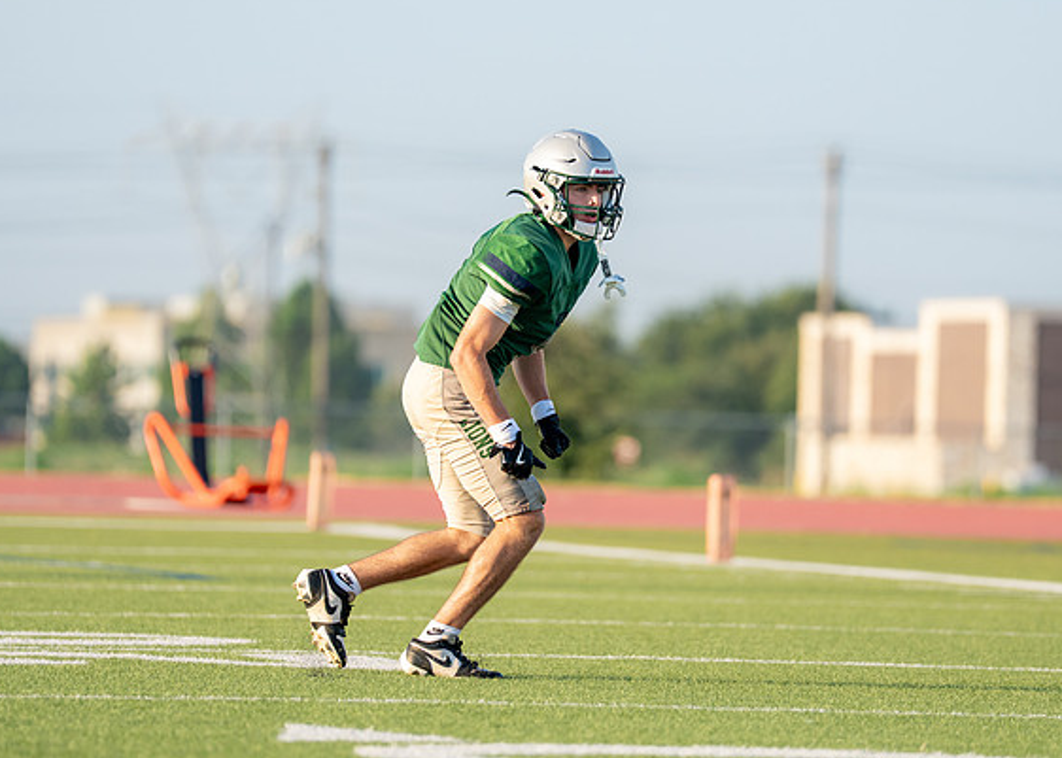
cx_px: 585
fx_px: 9377
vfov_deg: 4.6
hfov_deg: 6.5
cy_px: 366
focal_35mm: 311
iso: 500
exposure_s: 1/3200
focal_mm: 200
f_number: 2.8
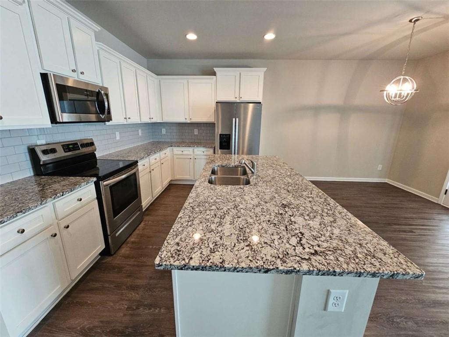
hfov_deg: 106.2
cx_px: 224
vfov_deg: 89.9
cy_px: 168
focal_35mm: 13
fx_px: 169
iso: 400
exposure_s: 1/60
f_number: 2.2
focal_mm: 2.2
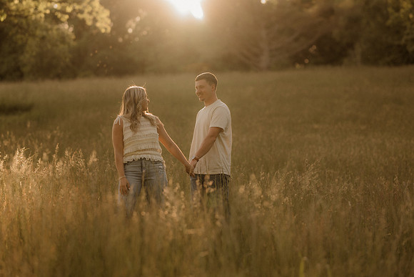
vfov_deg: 16.1
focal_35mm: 85
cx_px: 207
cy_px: 138
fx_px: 978
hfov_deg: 23.9
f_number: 2
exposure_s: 1/1000
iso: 250
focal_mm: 85
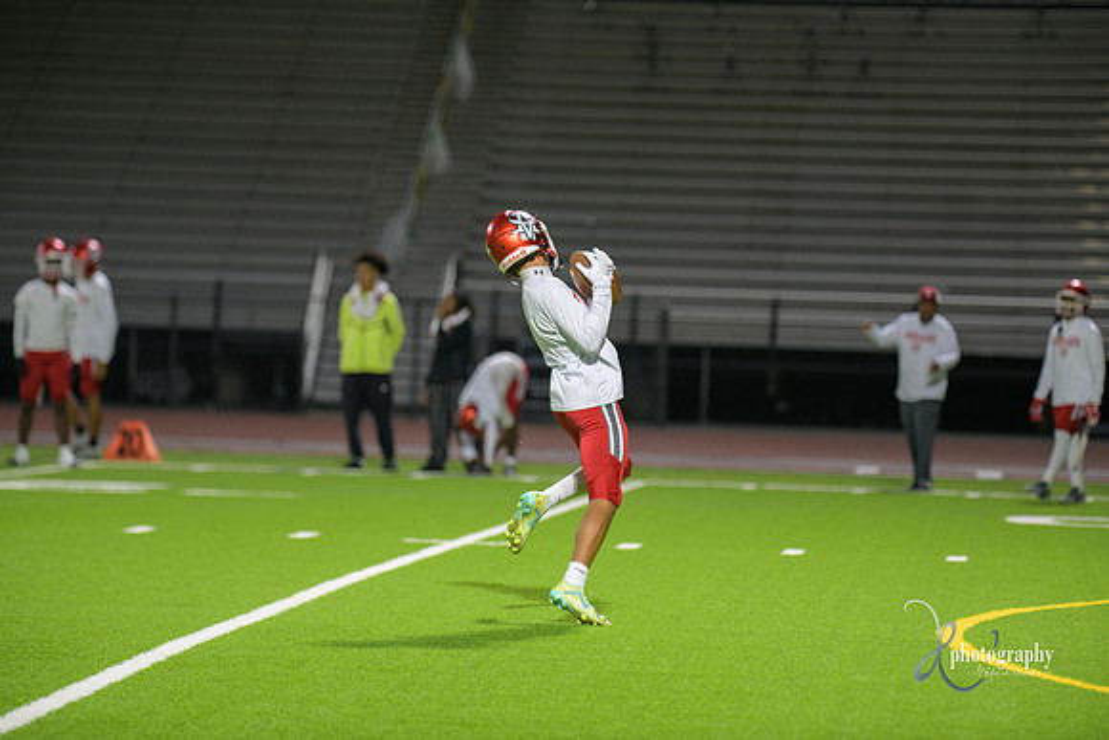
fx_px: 6008
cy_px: 370
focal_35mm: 195
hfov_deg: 10.5
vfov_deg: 7.0
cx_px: 554
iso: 1250
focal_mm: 195
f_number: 2.8
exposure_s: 1/250
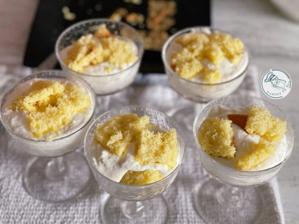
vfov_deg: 22.9
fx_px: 553
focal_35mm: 64
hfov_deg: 30.3
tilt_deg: -48.5
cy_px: 112
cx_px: 150
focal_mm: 7.5
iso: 250
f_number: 2.2
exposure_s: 1/107
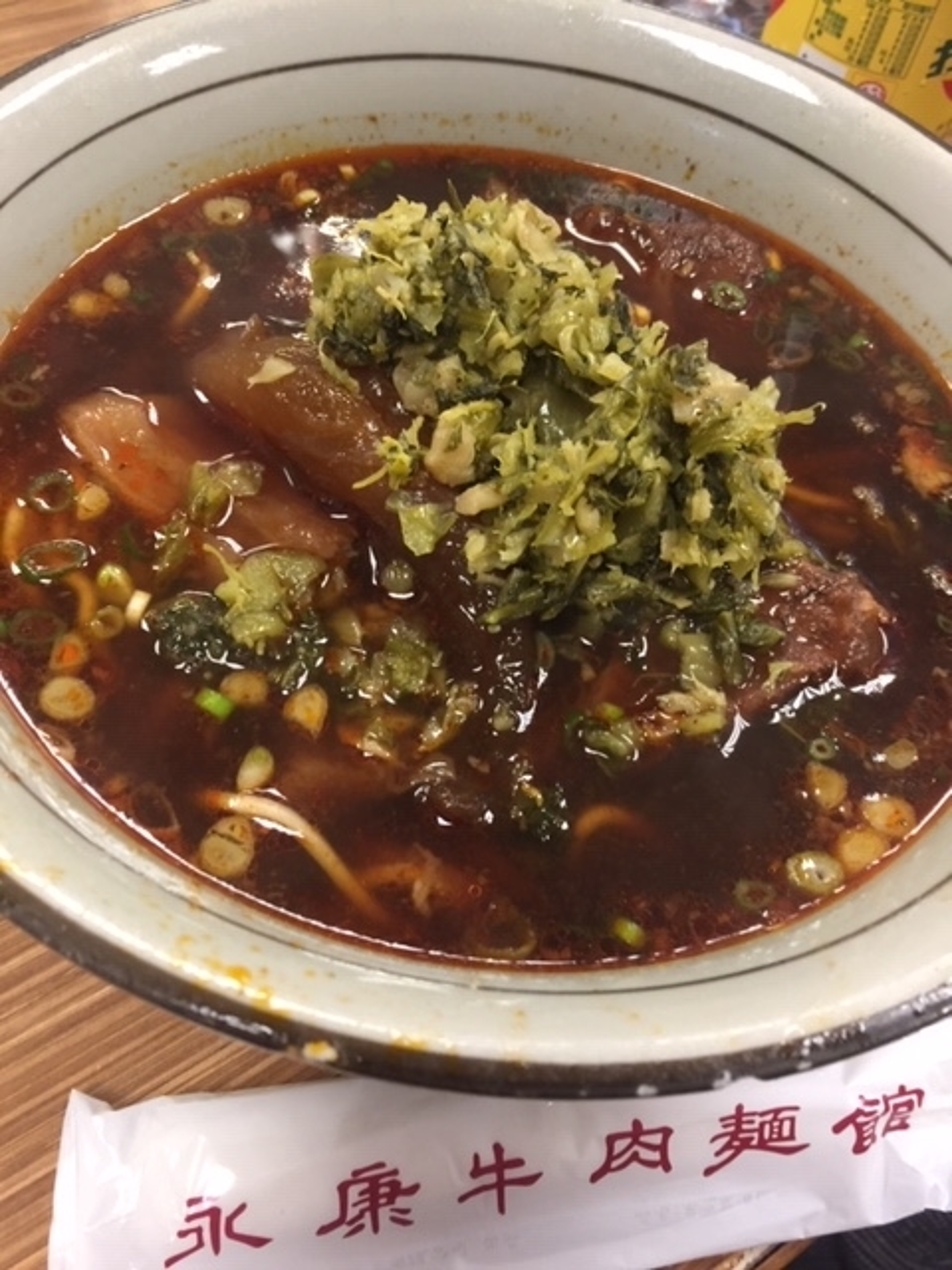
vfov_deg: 61.7
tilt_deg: -55.6
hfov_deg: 48.2
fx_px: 1063
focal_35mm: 29
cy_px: 635
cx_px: 476
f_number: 2.2
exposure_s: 1/15
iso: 80
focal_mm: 4.15
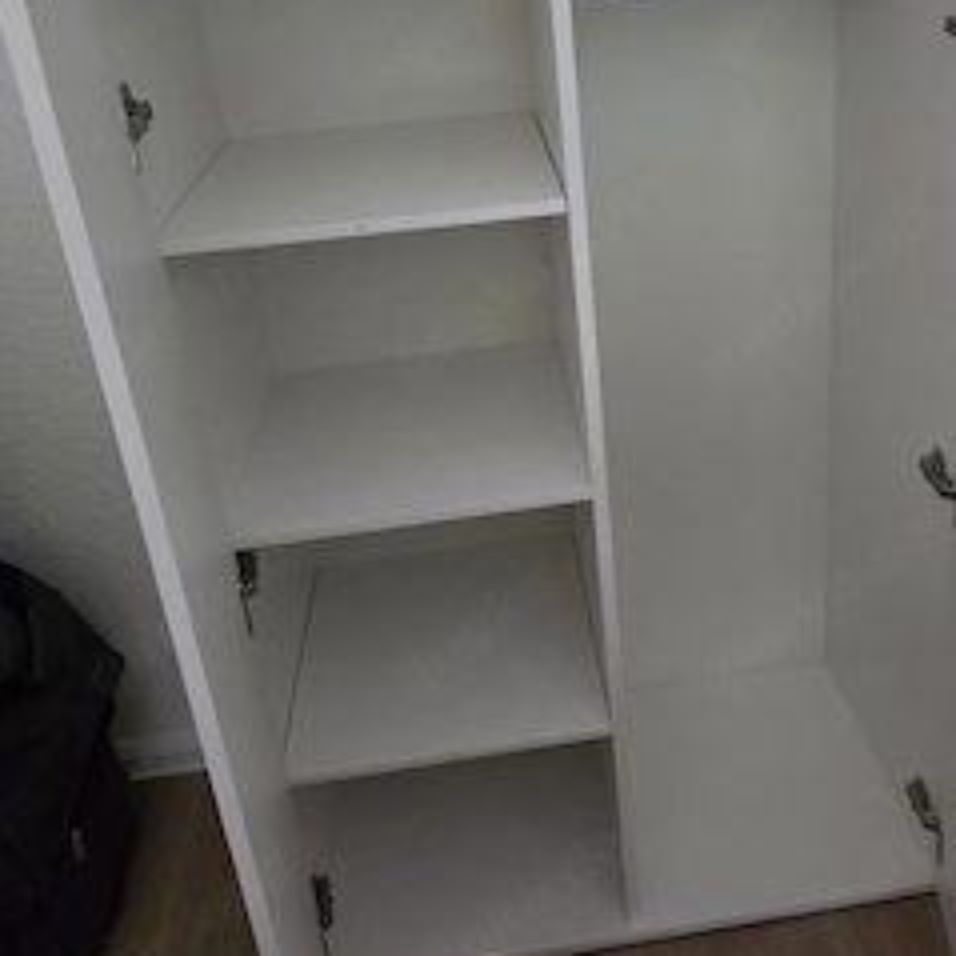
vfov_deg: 47.8
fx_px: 1062
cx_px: 596
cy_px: 336
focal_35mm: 34
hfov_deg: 48.0
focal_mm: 6.5
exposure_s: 1/101
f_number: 1.4
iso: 1600
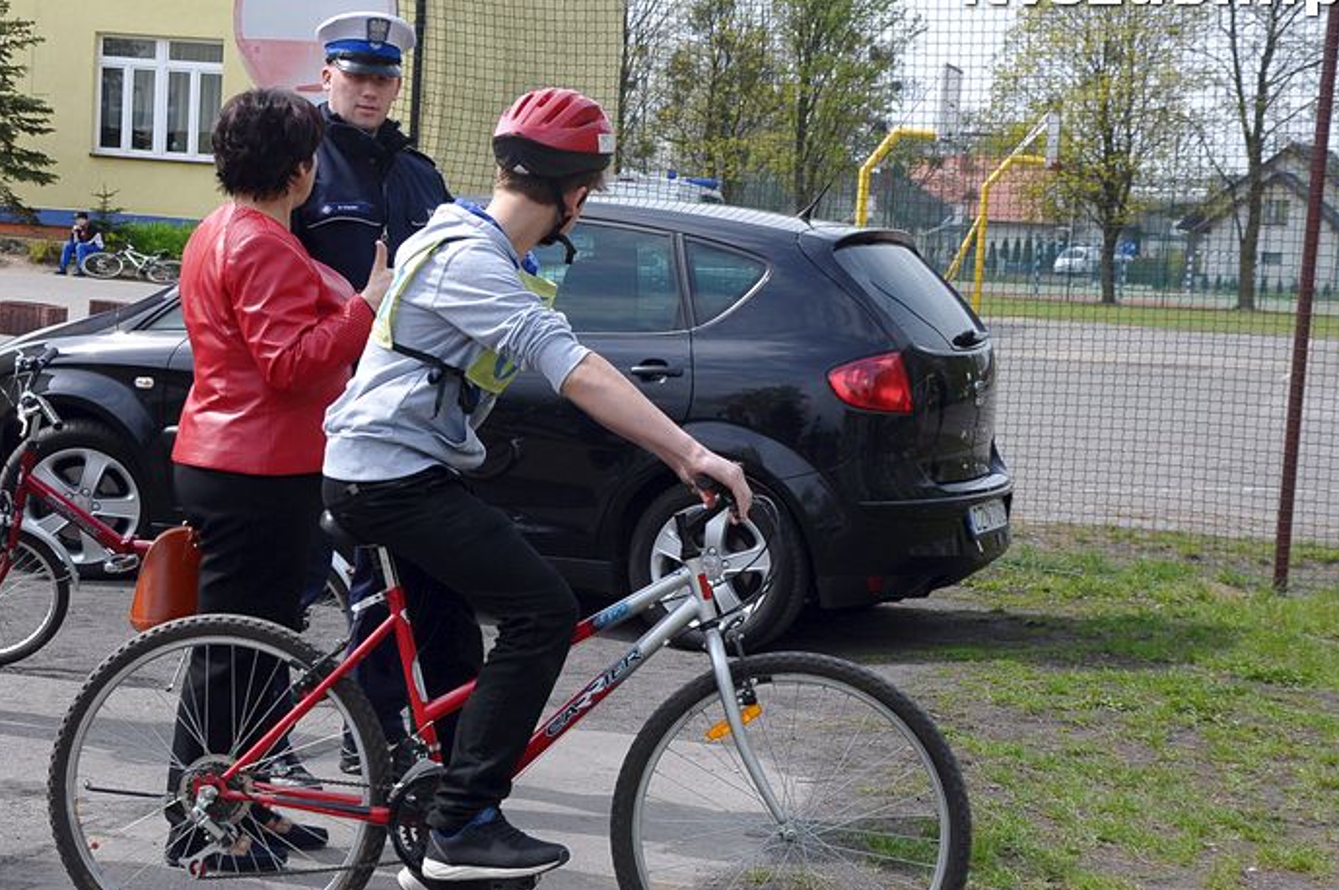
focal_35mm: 74
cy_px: 471
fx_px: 2750
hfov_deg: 27.3
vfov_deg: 18.4
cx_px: 573
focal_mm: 40
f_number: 11
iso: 500
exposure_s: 1/500
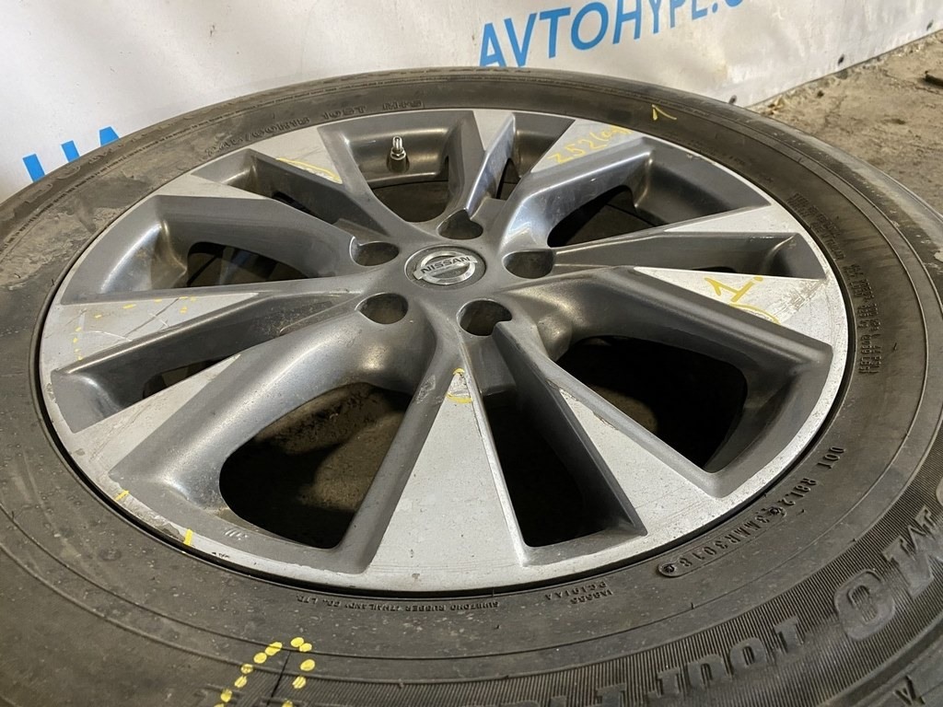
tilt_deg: -39.7
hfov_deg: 67.3
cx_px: 472
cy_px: 354
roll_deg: +1.7
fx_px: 708
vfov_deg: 53.1
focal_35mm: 26
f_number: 1.8
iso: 500
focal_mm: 4.25
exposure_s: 1/33
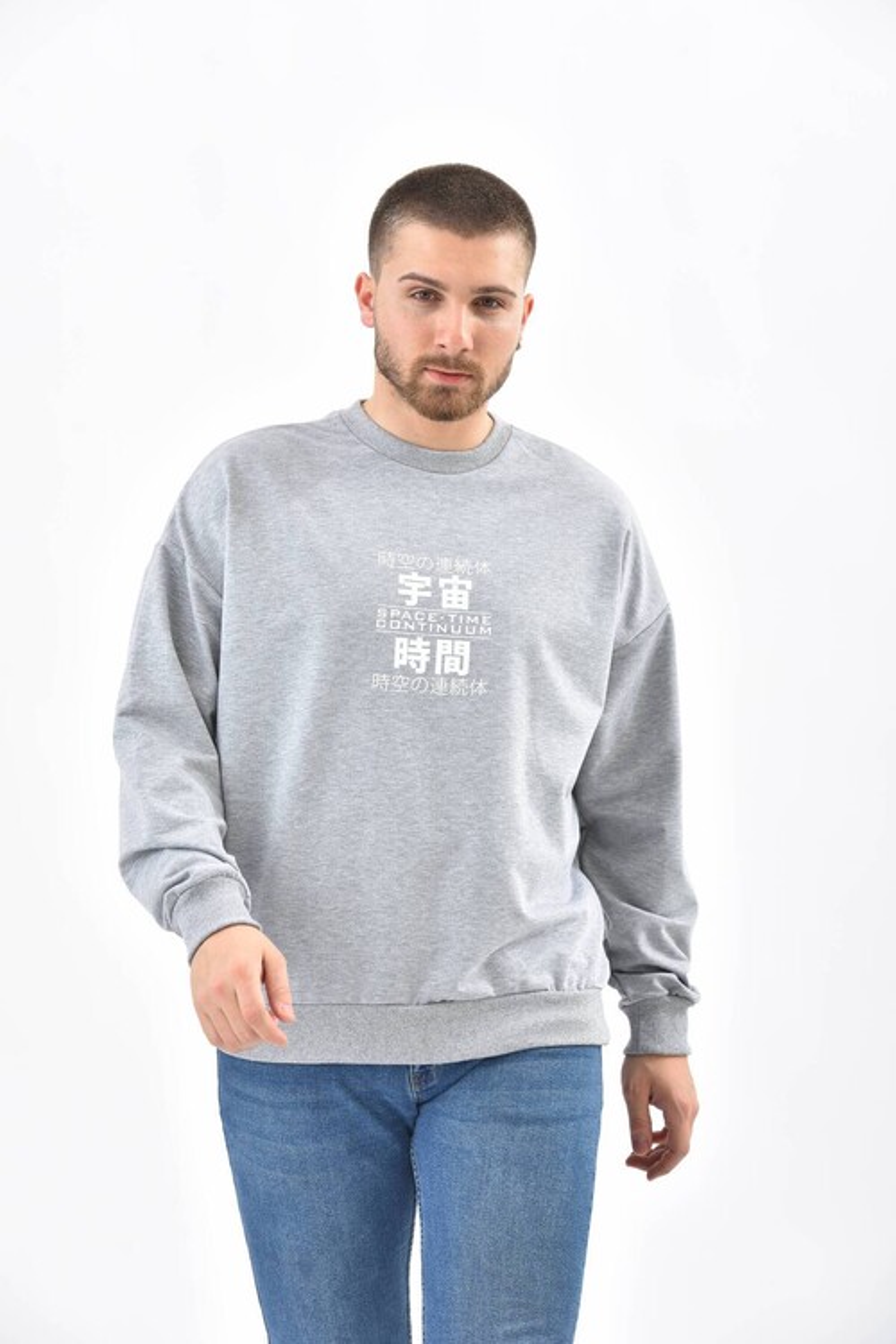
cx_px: 448
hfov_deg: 13.0
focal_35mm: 105
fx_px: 3920
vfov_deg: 19.5
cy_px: 672
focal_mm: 105
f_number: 7.1
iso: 100
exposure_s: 1/160
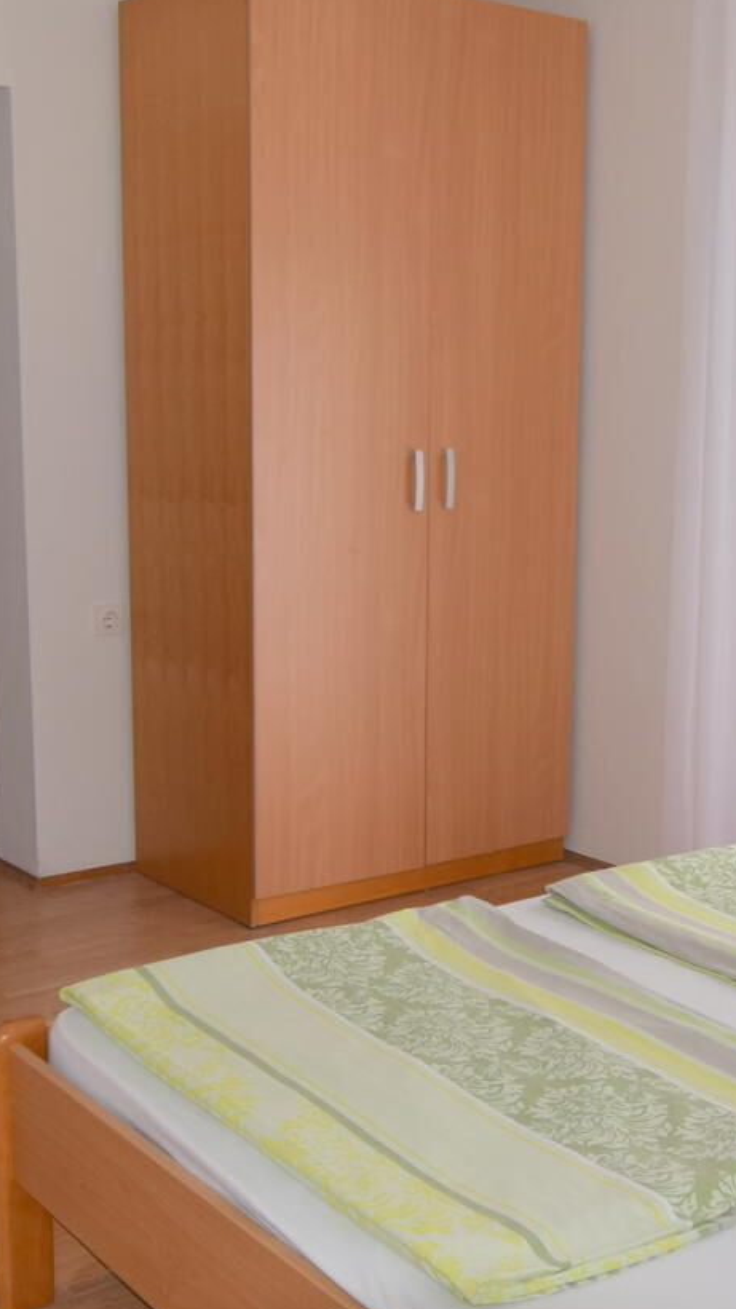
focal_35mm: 46
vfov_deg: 44.6
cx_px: 450
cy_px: 631
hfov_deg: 25.9
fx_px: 1597
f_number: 5
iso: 110
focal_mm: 10
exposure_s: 1/200
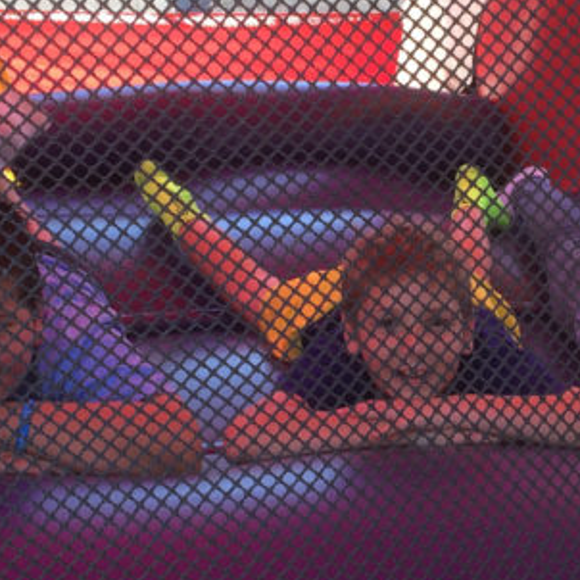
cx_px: 457
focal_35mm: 87
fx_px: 1649
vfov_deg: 19.9
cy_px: 317
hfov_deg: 19.8
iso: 40
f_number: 2.2
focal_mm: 4.15
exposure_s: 1/120
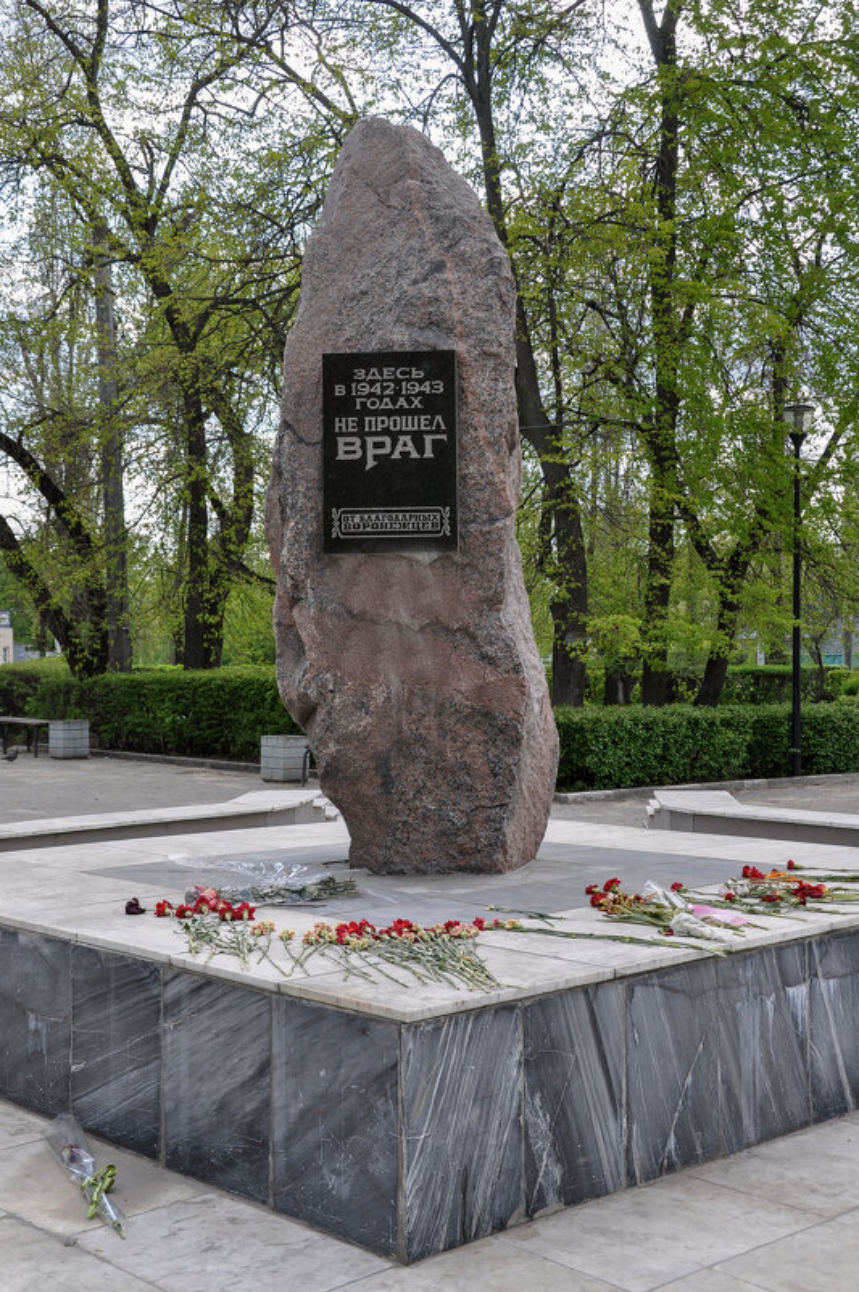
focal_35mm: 45
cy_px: 646
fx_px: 1613
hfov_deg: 29.8
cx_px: 430
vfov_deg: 43.6
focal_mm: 30
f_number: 7.1
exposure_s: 1/200
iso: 200
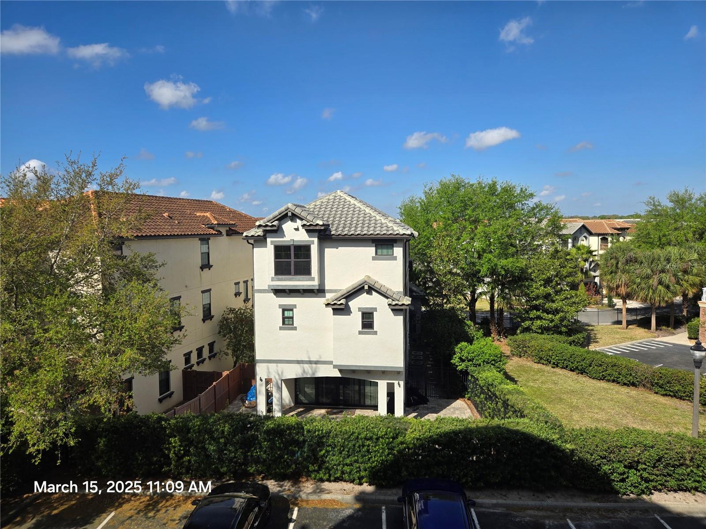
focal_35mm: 23
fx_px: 469
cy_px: 264
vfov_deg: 58.9
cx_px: 353
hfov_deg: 73.9
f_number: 1.8
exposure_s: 1/2302
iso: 25
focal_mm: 5.4
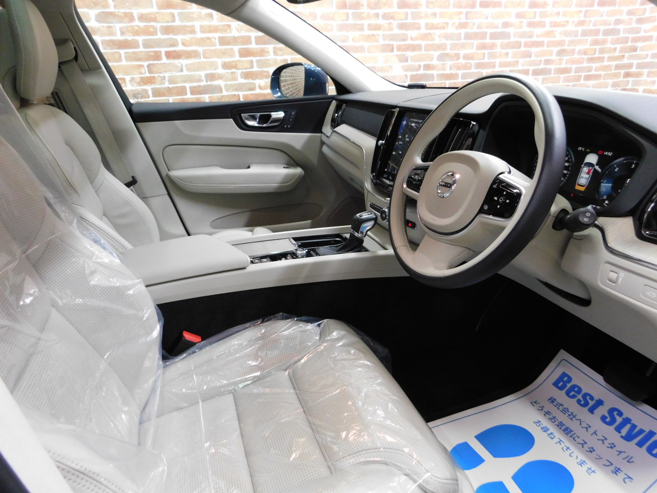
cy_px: 246
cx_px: 328
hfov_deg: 73.9
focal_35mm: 23
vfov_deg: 58.9
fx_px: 437
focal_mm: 4
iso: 400
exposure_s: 1/20
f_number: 3
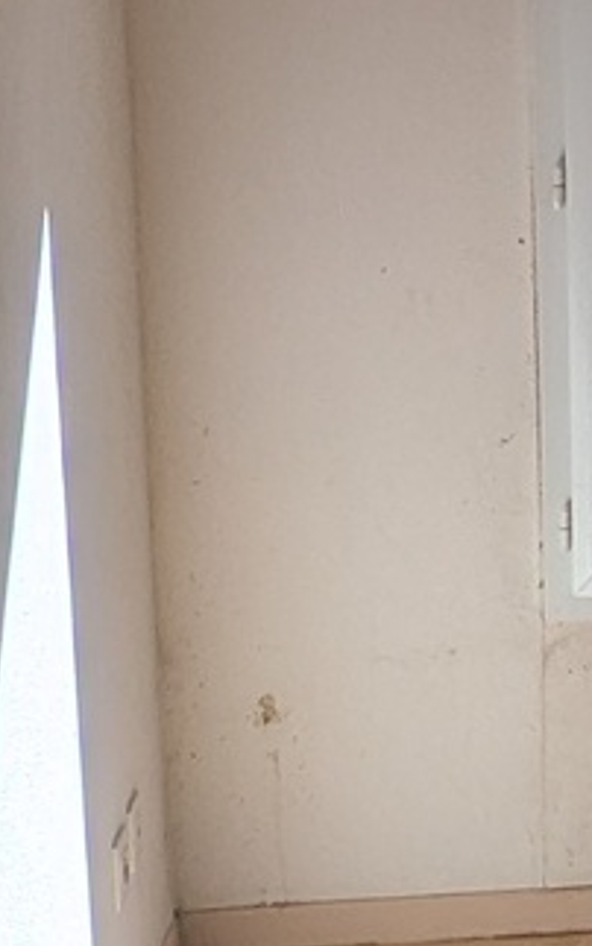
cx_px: 923
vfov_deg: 22.0
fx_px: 2425
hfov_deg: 13.1
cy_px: 313
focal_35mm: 94
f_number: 2.2
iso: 44
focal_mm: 1.83
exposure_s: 1/637
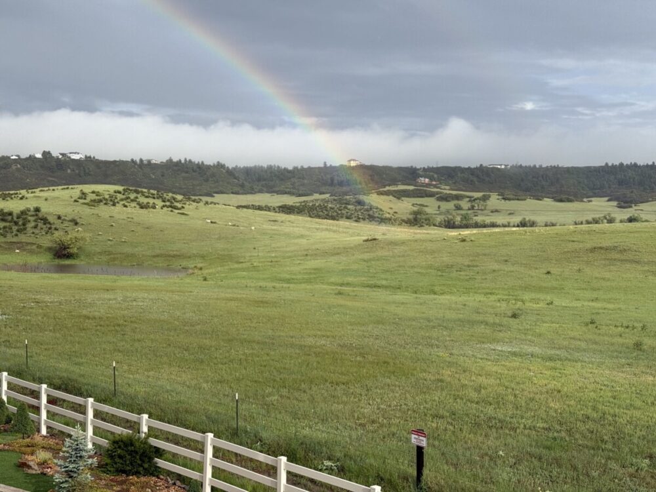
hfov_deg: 39.7
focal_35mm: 48
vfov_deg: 30.3
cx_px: 328
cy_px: 246
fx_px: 910
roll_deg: -0.6
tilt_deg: -4.1
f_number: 1.78
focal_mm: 6.76
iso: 64
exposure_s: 1/3891
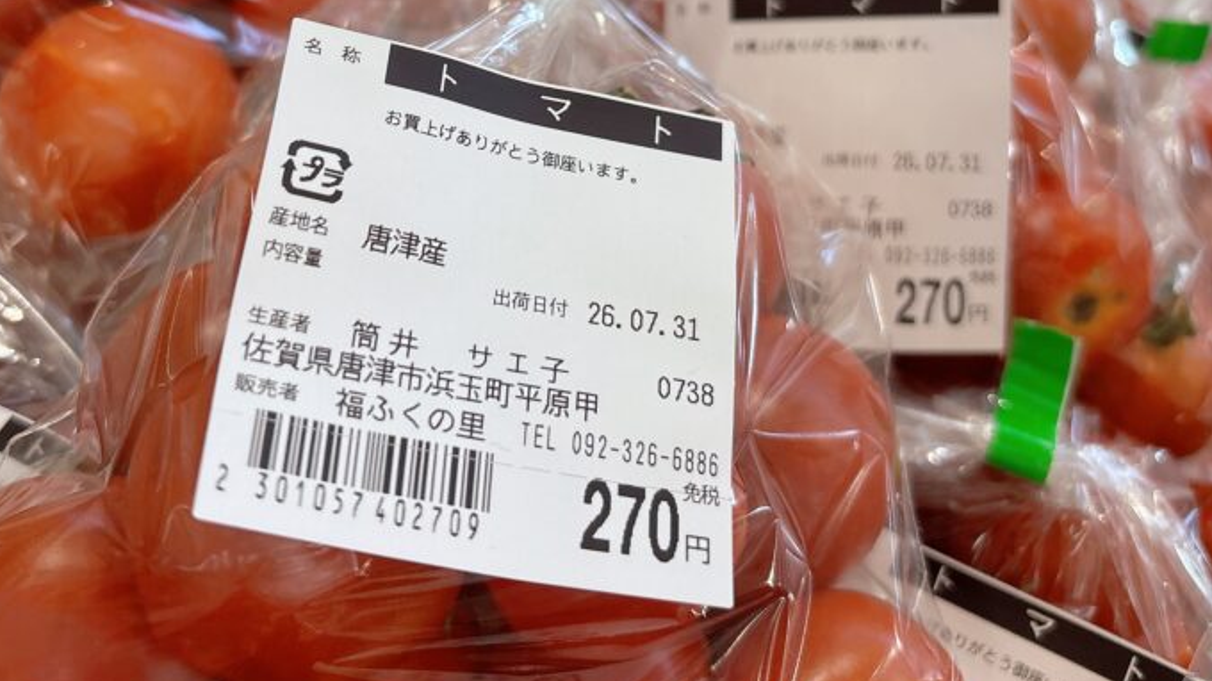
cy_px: 93
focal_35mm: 40
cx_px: 529
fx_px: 1285
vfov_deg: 28.7
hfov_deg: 50.4
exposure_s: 1/120
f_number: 1.6
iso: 100
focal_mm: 5.96
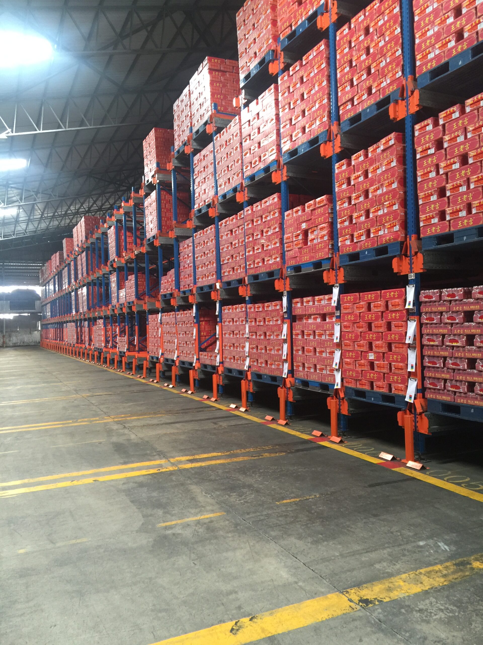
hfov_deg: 48.2
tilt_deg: +1.8
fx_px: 540
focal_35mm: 29
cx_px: 242
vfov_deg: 61.7
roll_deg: +1.8
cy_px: 322
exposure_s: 1/17
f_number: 2.2
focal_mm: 4.15
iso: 80
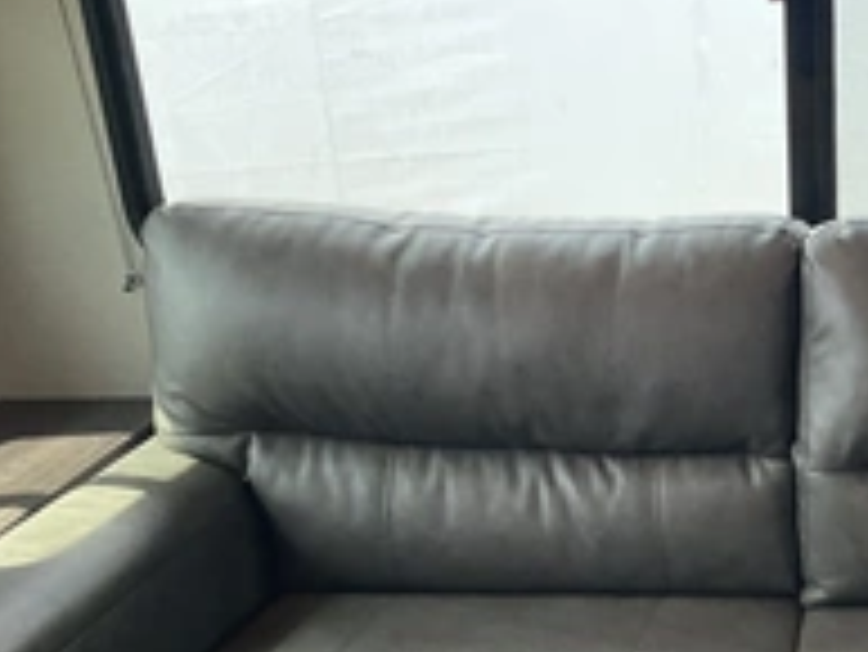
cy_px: 656
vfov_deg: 23.4
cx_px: 783
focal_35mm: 60
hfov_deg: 30.7
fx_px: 1505
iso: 64
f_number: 1.8
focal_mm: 3
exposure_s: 1/116
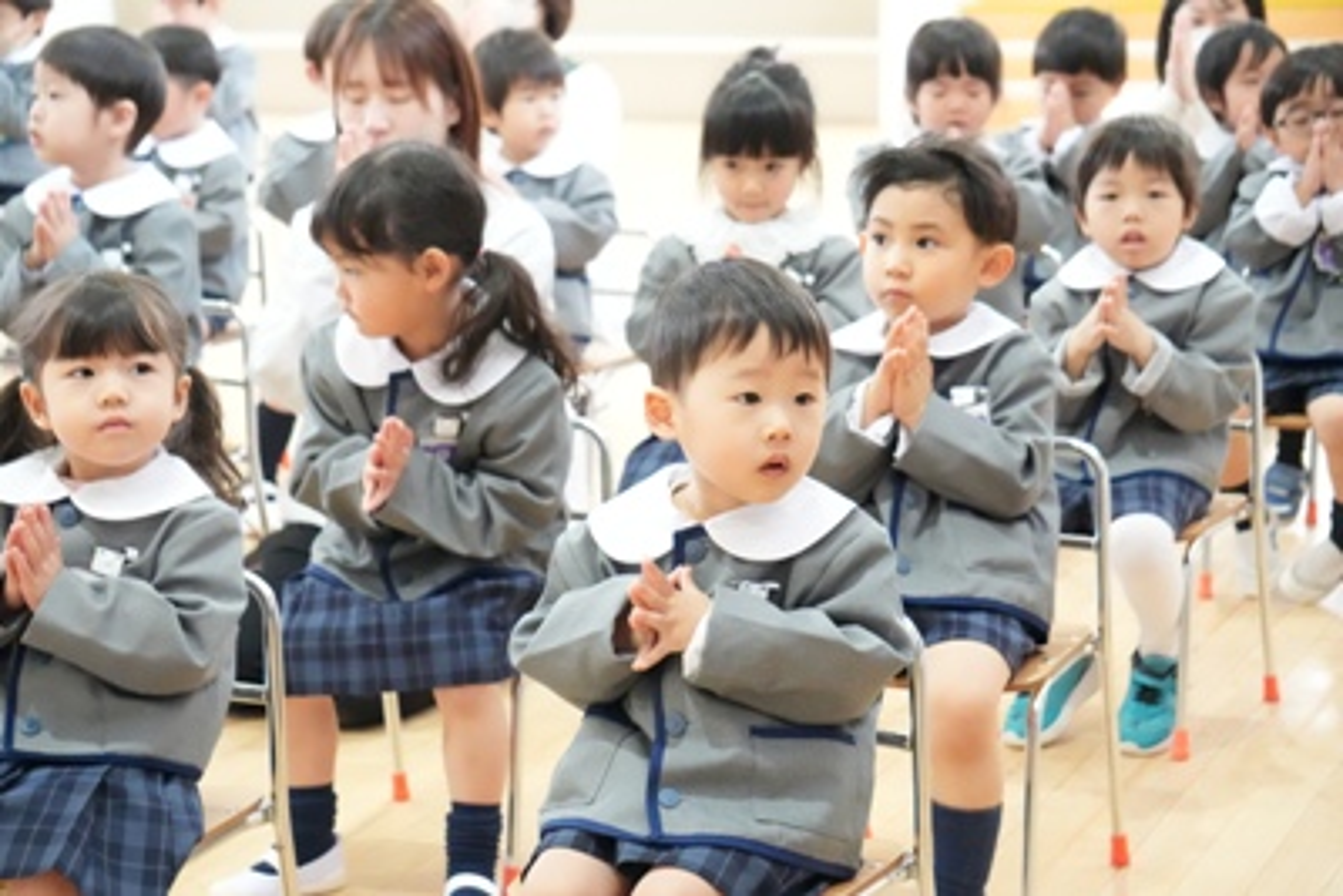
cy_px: 448
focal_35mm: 82
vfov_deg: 16.6
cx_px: 672
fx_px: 3079
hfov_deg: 24.6
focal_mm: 55
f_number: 5
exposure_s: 1/500
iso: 10000
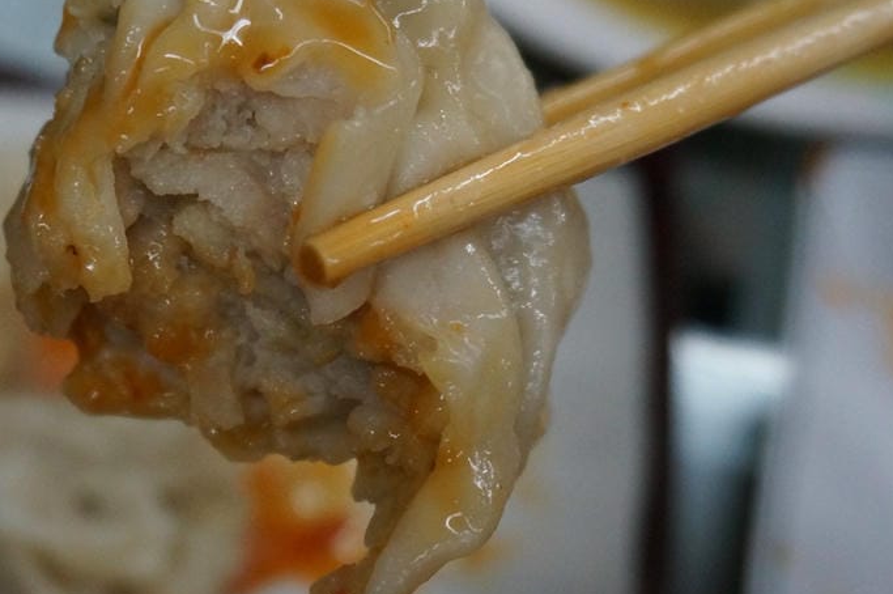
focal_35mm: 66
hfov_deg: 30.4
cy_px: 328
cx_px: 303
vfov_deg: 20.6
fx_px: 1633
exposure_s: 1/160
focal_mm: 25
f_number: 4.5
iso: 2000
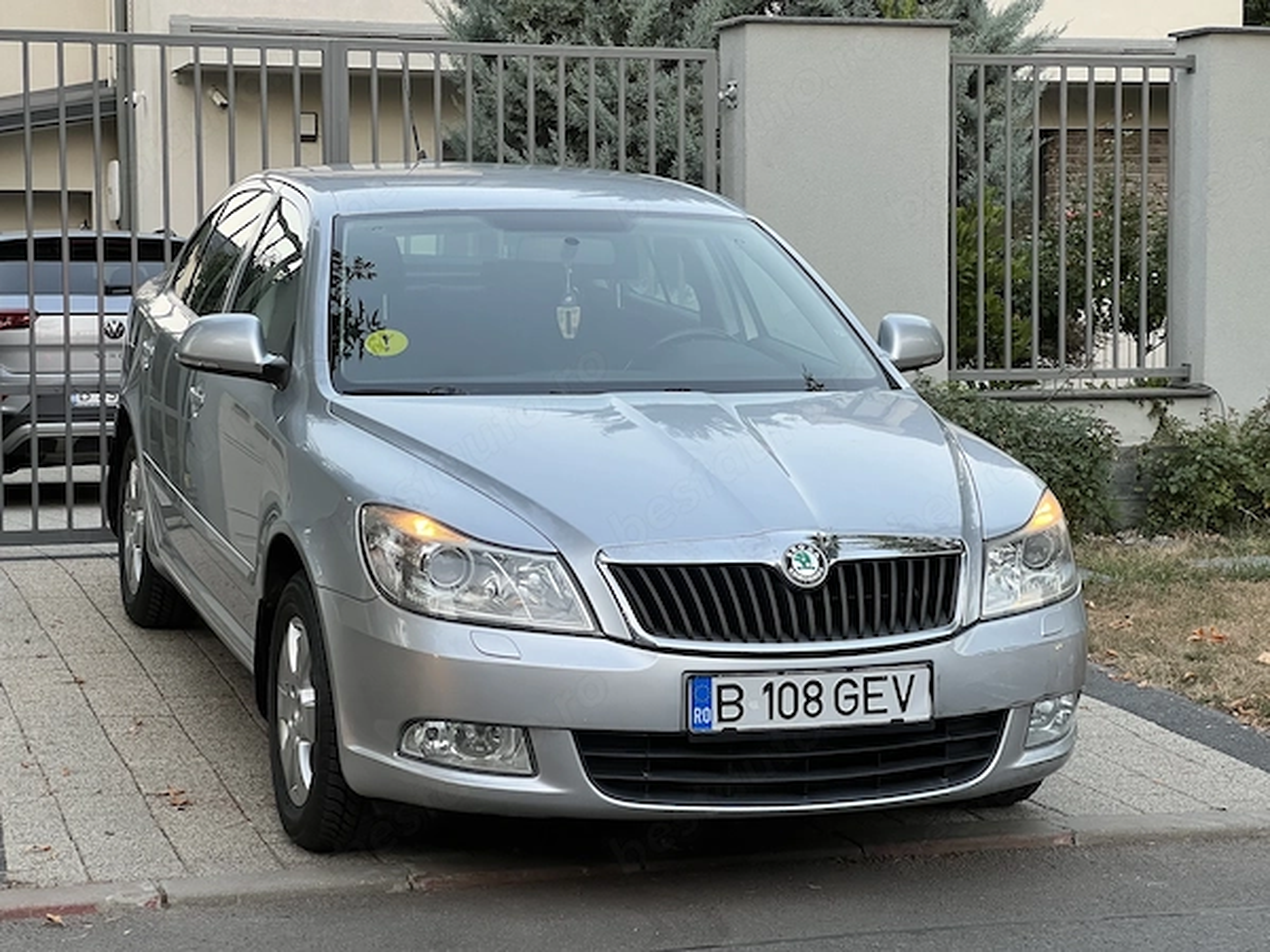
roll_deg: +0.5
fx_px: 2825
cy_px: 476
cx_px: 635
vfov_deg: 19.1
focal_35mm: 77
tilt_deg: -2.9
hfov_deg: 25.3
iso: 200
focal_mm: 9
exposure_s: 1/62
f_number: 2.8
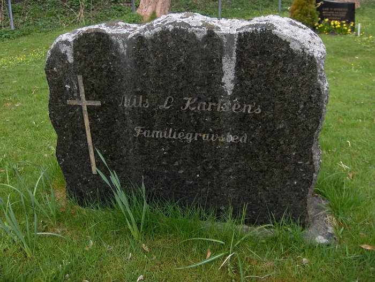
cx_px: 188
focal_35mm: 39
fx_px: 423
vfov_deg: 36.9
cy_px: 141
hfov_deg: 47.8
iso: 100
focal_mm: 8
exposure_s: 1/201
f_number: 2.8
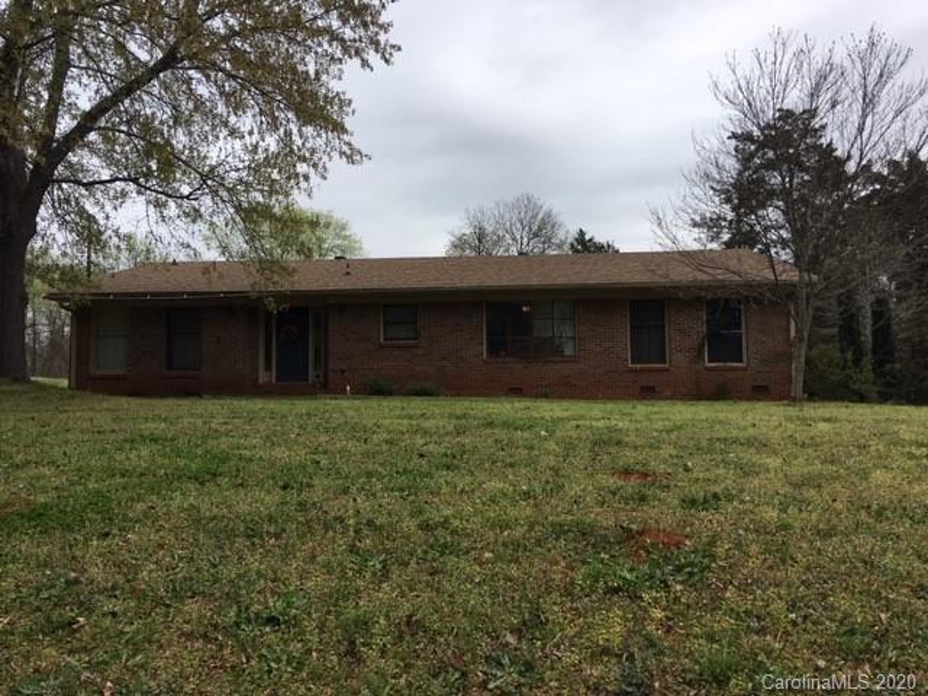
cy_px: 348
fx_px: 777
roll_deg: +0.9
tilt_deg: +6.2
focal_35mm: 29
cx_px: 464
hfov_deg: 61.7
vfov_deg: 48.2
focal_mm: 4.15
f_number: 2.2
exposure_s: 1/2198
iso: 25
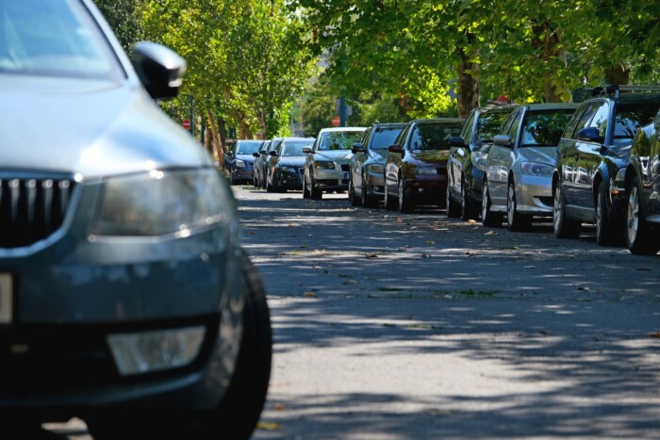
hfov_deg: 12.4
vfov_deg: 8.3
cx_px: 330
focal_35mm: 165
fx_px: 3025
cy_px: 220
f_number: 5.6
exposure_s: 1/350
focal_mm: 110
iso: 320
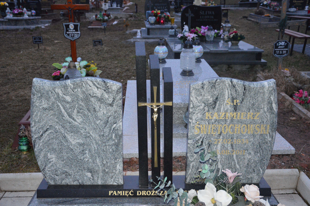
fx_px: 310
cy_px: 103
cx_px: 155
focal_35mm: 36
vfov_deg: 36.8
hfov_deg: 53.2
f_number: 3.8
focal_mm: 24
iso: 3200
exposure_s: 1/60
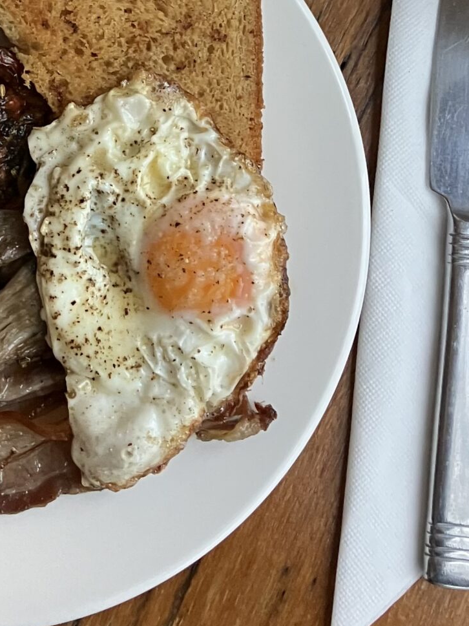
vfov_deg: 24.2
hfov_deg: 19.7
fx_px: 1338
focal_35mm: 74
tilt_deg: -77.6
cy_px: -103
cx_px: 101
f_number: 1.8
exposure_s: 1/60
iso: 200
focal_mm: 3.99
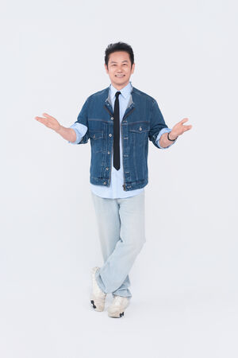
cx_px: 119
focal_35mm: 58
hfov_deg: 23.4
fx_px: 575
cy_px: 179
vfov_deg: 34.5
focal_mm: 58
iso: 200
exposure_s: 1/160
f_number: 5.6
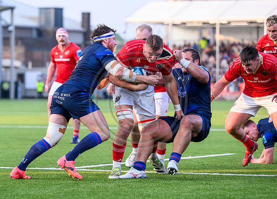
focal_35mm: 199
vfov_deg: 7.2
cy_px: 108
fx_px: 1572
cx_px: 115
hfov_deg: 10.1
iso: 1600
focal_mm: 175
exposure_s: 1/1600
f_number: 4
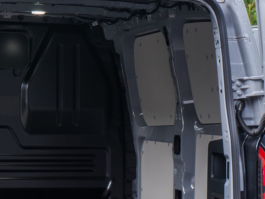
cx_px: 113
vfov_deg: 10.1
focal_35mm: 146
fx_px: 1118
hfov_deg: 13.5
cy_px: 195
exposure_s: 1/60
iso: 1250
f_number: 11
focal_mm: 51
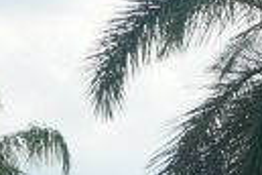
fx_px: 2109
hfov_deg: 7.1
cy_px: 454
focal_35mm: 290
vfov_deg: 4.6
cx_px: 87
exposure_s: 1/80
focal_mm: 25
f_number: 9
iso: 100
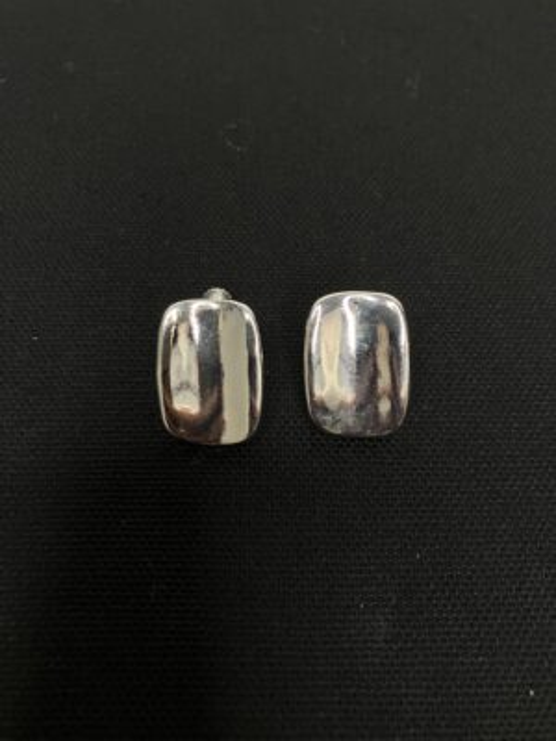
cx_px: 278
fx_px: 600
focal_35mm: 28
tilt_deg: -65.2
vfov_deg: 63.4
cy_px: 370
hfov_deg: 49.7
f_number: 1.8
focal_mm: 3.99
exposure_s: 1/50
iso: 250
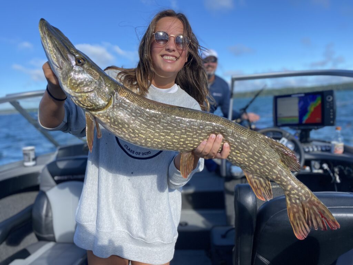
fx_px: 265
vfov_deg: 53.1
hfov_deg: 67.3
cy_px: 132
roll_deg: +2.2
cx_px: 176
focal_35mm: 26
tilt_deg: -7.2
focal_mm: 4.25
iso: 32
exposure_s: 1/1653
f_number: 1.8
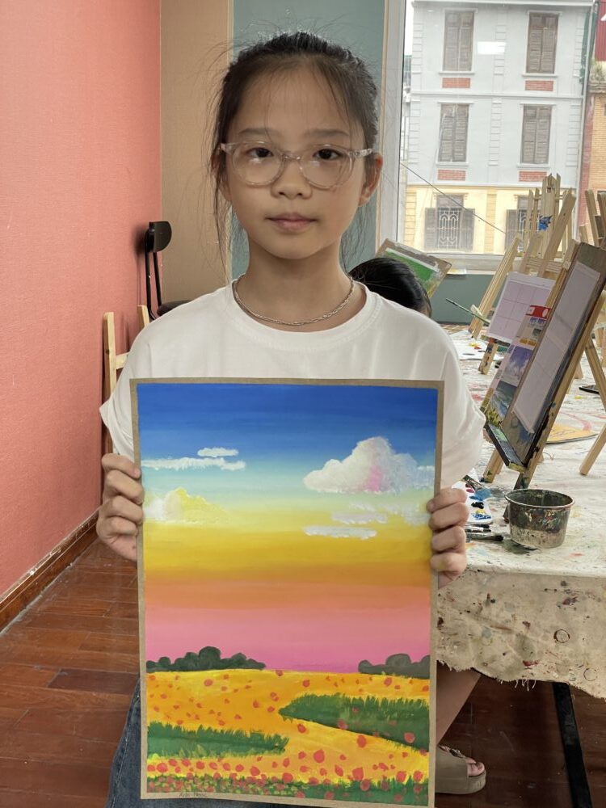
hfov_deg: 28.0
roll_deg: -1.8
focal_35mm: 52
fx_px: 1214
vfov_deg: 36.8
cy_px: 404
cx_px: 303
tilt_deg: -11.2
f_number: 2
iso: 125
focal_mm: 6
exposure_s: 1/100
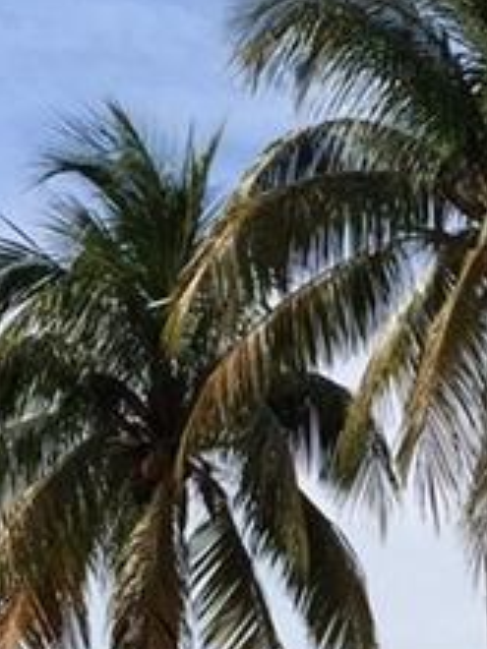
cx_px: 1225
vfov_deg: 12.1
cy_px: 903
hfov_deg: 8.5
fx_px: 2964
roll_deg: -0.7
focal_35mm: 158
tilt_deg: +4.6
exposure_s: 1/2475
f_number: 2.2
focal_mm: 4.15
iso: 32
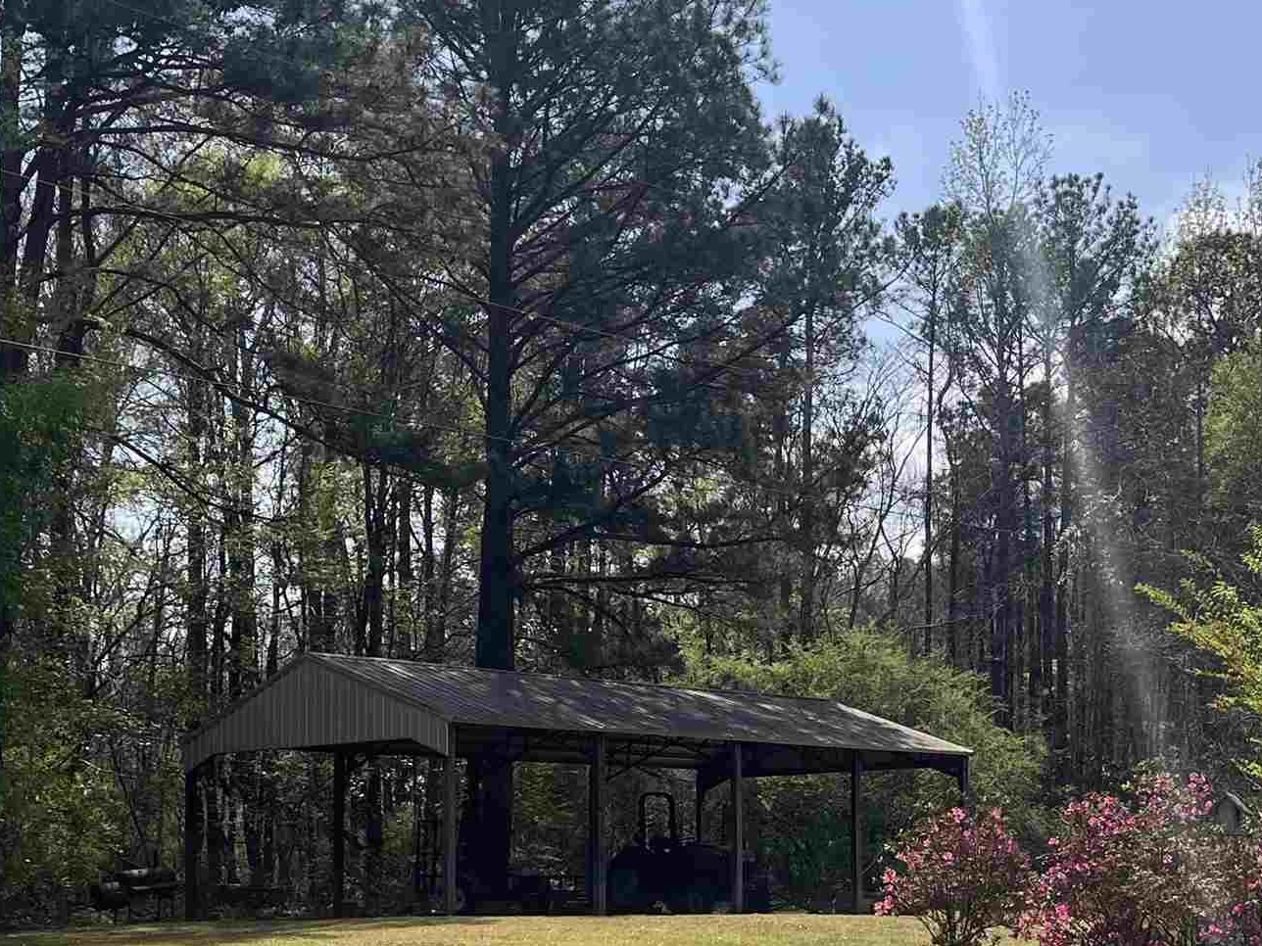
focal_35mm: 62
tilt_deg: +2.6
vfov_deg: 23.3
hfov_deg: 31.0
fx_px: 2260
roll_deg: +0.5
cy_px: 776
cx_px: 804
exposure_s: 1/3413
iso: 50
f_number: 1.6
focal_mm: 5.1
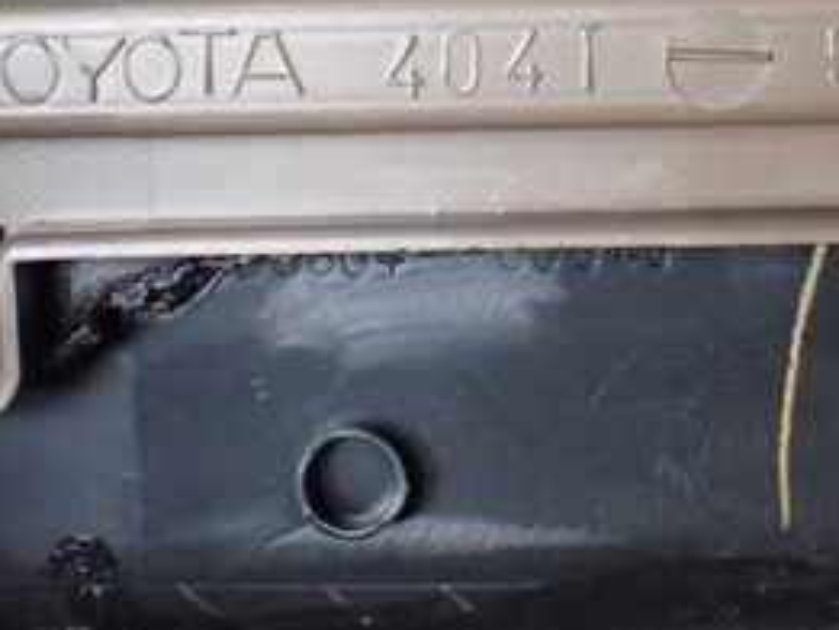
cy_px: -64
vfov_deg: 20.3
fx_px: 1673
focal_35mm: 69
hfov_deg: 27.7
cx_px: 649
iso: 800
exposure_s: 1/125
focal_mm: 5.4
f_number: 2.3
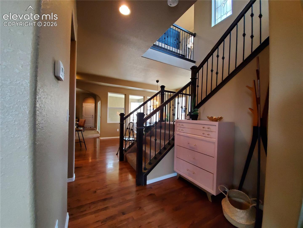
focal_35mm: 13
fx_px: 114
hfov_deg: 106.2
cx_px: 152
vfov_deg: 89.9
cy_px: 114
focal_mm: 1.8
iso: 500
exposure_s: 1/59
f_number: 2.2
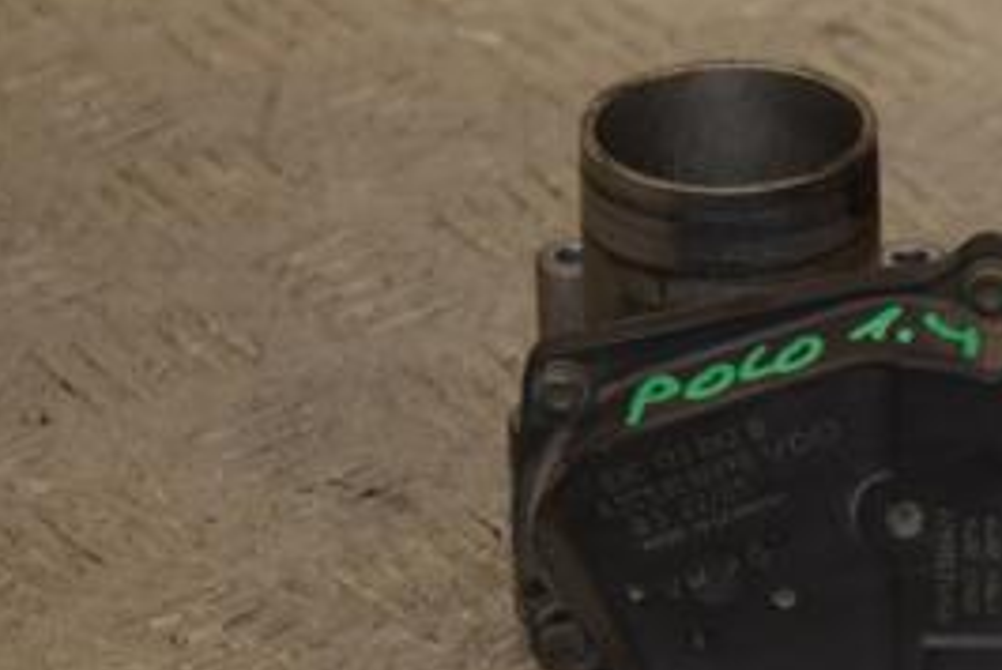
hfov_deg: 9.2
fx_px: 6214
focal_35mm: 223
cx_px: 870
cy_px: 312
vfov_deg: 6.2
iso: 800
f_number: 5.6
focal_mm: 66
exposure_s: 1/200
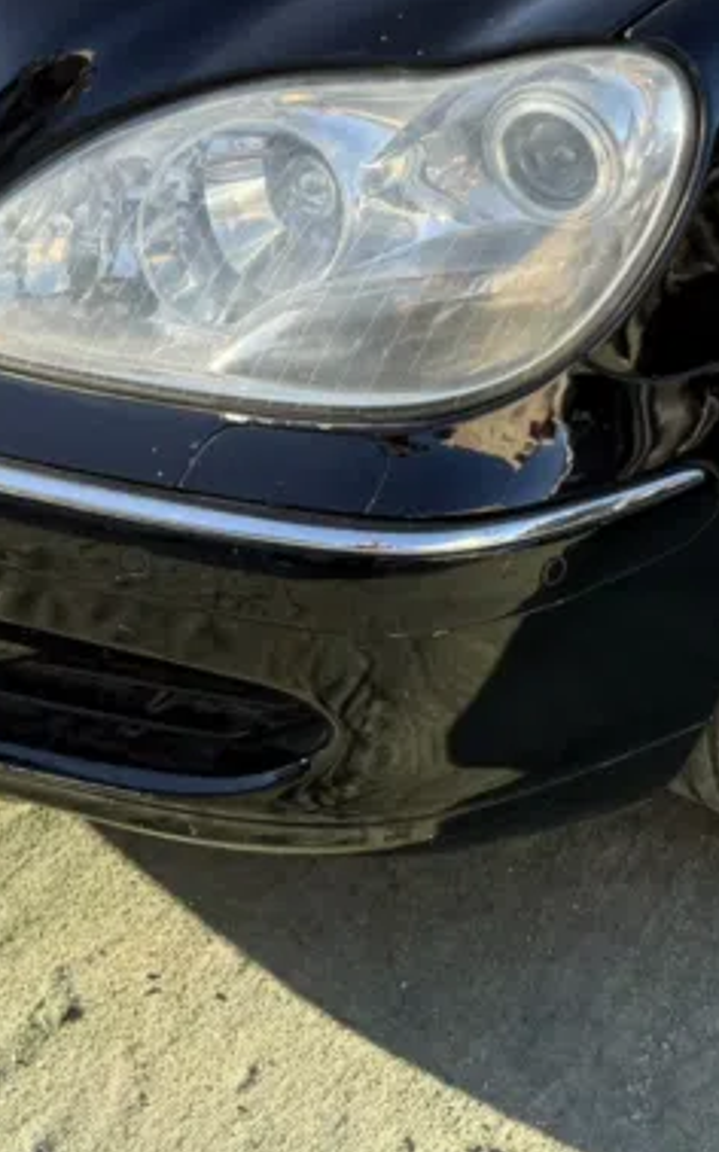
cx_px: 299
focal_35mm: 69
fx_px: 2165
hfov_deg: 18.8
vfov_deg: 28.6
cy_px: 116
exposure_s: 1/1046
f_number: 1.78
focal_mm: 6.76
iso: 100
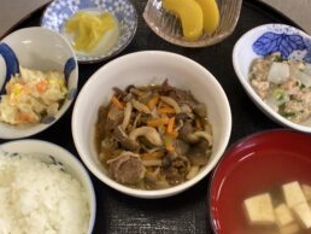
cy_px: 119
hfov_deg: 42.0
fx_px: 405
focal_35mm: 45
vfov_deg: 32.2
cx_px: 151
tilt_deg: -66.1
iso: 320
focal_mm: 3.3
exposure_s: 1/40
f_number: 2.4
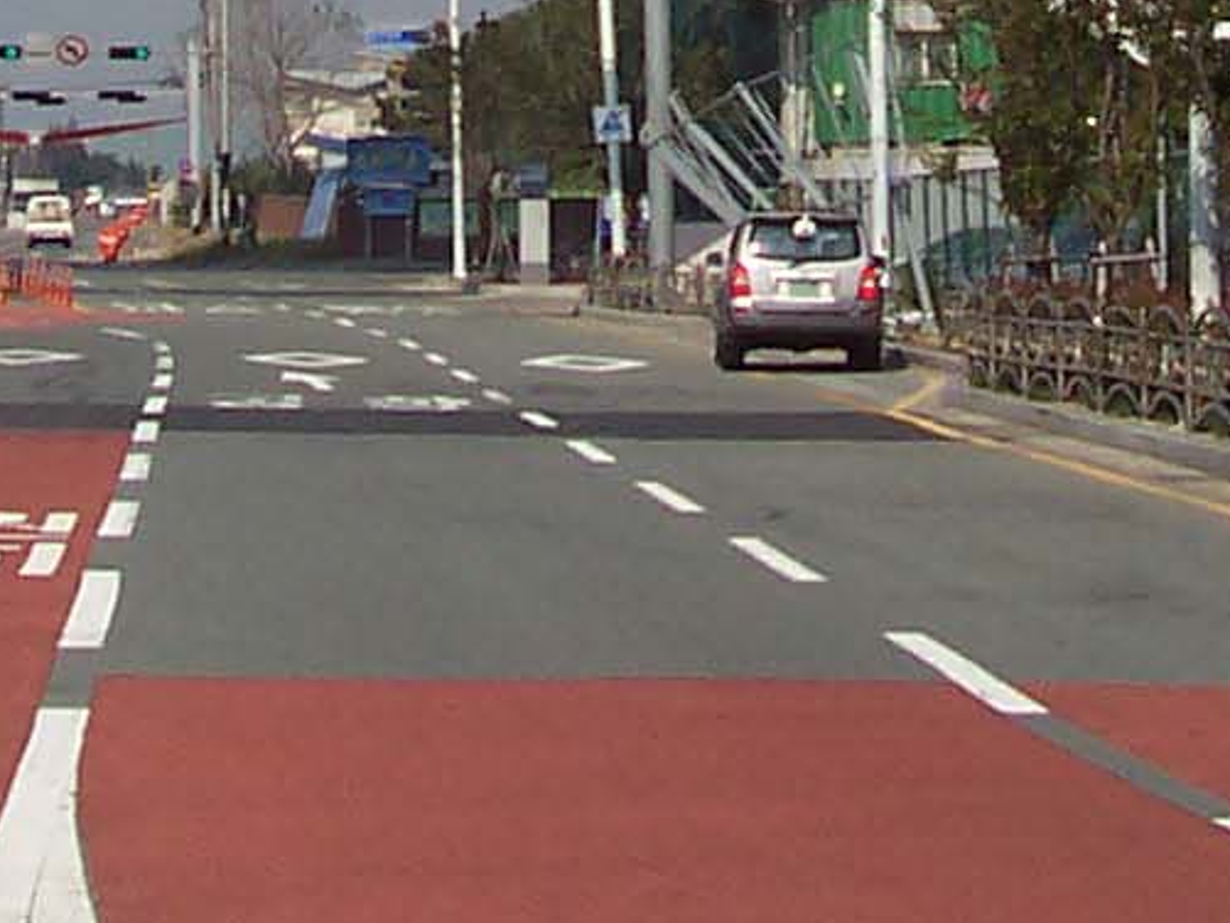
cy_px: -808
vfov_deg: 9.4
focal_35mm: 150
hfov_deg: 13.1
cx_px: 795
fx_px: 5331
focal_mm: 5.6
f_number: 5.6
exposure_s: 1/750
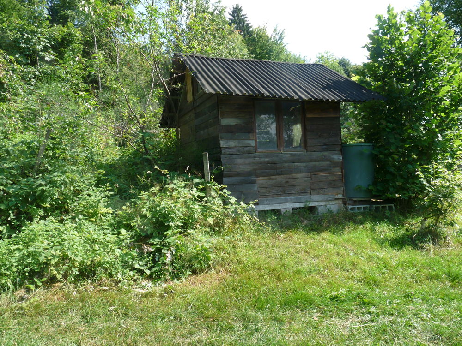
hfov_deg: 65.3
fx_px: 360
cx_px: 231
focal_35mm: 27
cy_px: 173
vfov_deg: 51.4
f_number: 5
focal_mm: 4.8
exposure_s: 1/125
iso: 100
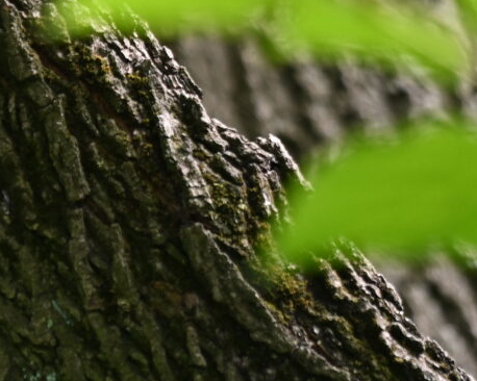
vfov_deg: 2.4
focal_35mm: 630
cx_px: 32
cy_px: -430
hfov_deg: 3.1
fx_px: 8890
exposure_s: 1/160
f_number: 4
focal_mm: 120
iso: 400
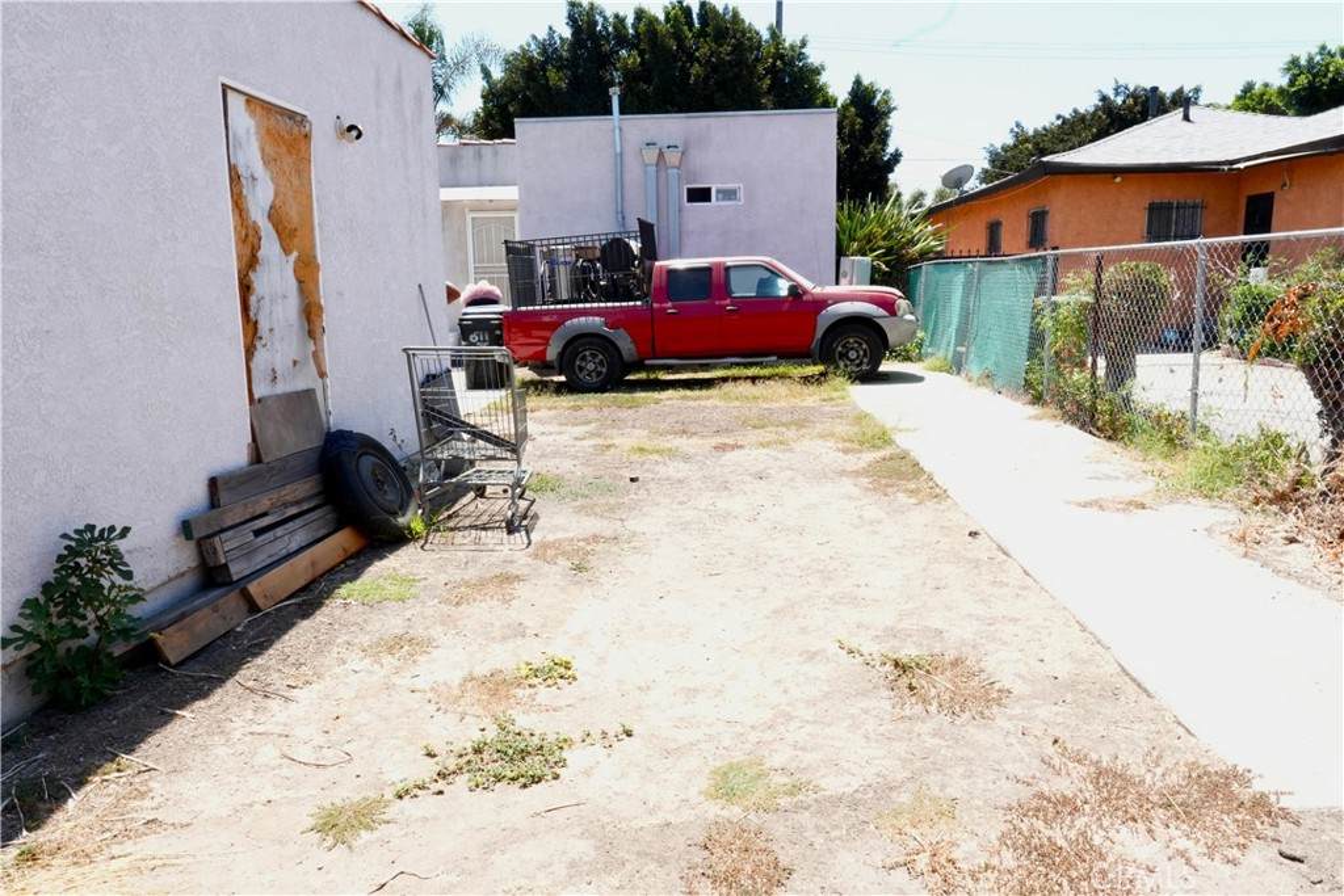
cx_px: 672
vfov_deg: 53.1
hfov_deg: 73.7
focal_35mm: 24
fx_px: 896
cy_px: 448
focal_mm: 16
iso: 800
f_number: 22
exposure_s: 1/60
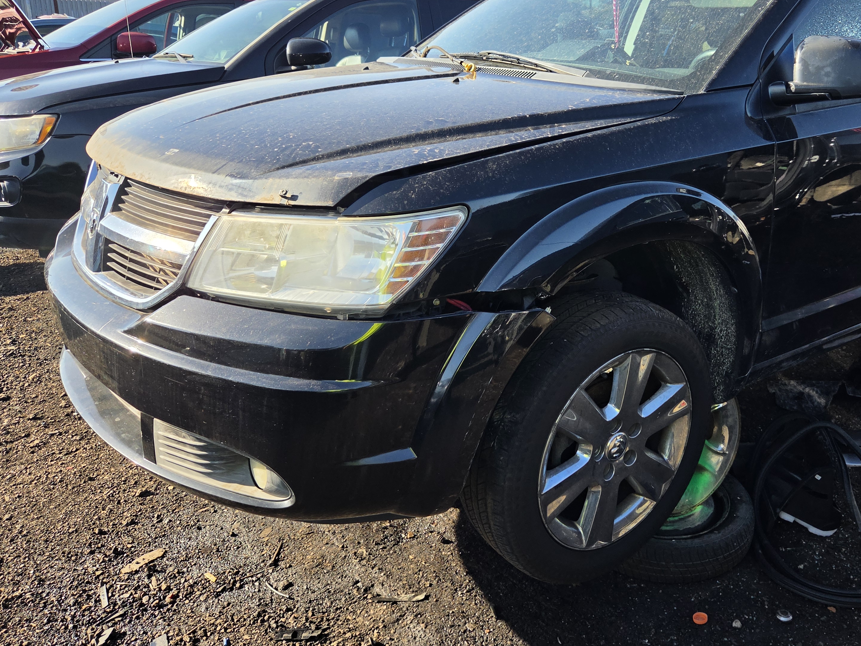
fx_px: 796
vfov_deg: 43.8
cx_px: 579
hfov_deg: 55.5
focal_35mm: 32
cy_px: 236
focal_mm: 5.4
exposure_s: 1/2463
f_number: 1.8
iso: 80
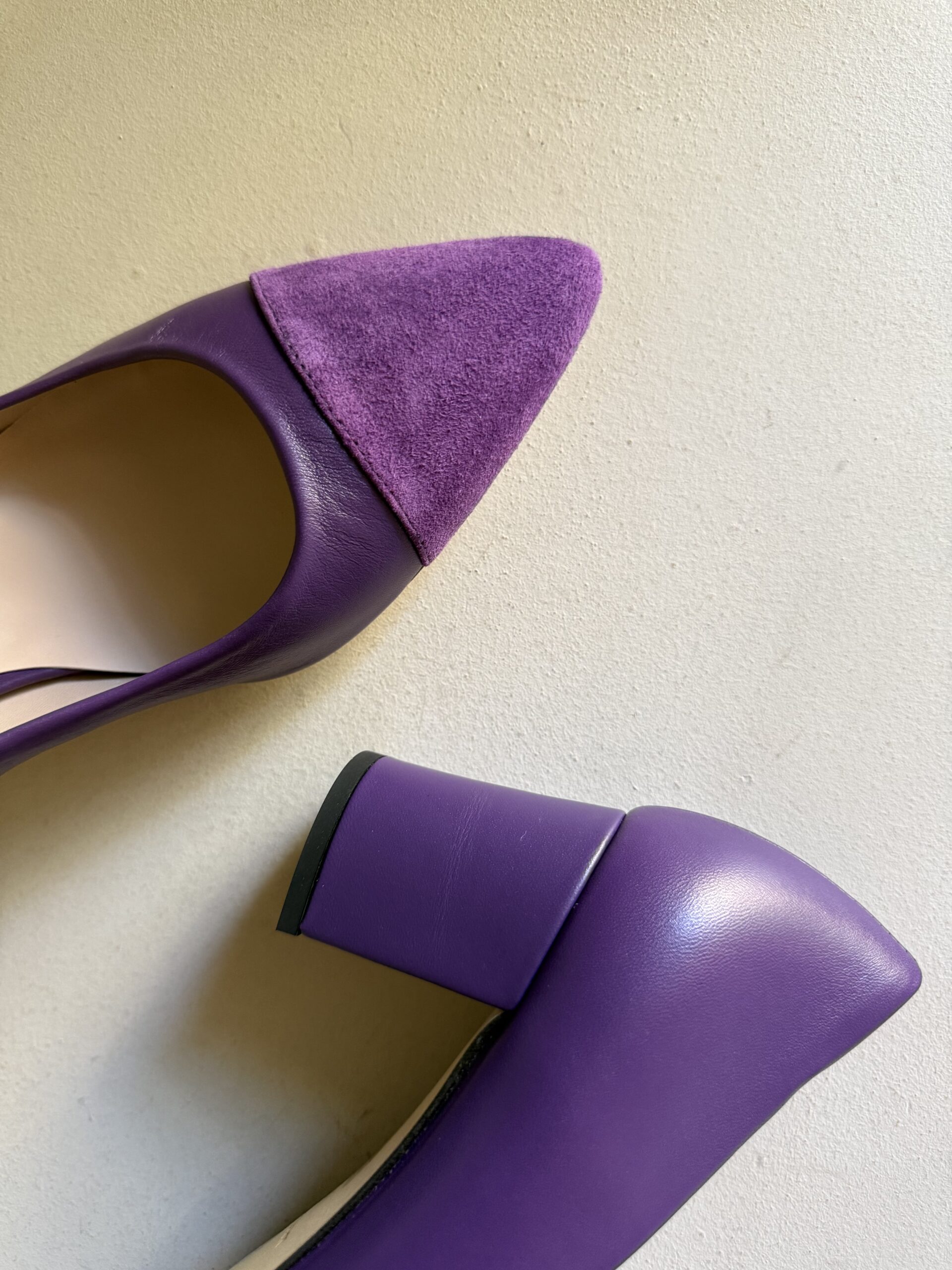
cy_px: 635
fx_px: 880
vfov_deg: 71.6
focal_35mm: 24
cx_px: 476
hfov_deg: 56.8
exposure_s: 1/60
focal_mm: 6.76
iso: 250
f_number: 1.78
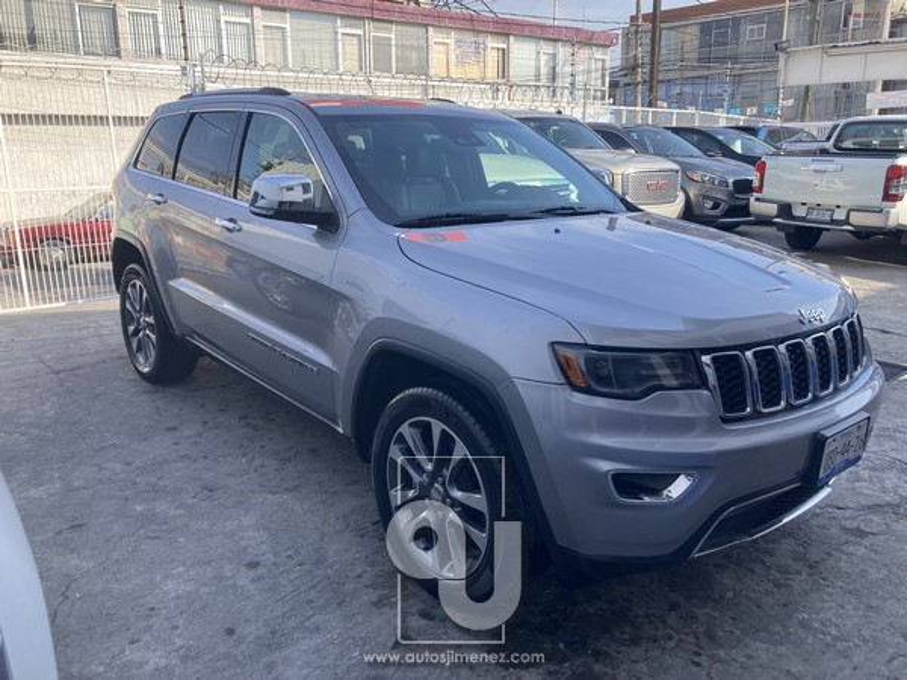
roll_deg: +0.6
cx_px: 454
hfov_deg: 63.4
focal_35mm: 28
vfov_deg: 49.7
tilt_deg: -15.0
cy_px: 340
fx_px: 734
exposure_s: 1/495
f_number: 1.8
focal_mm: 3.99
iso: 20
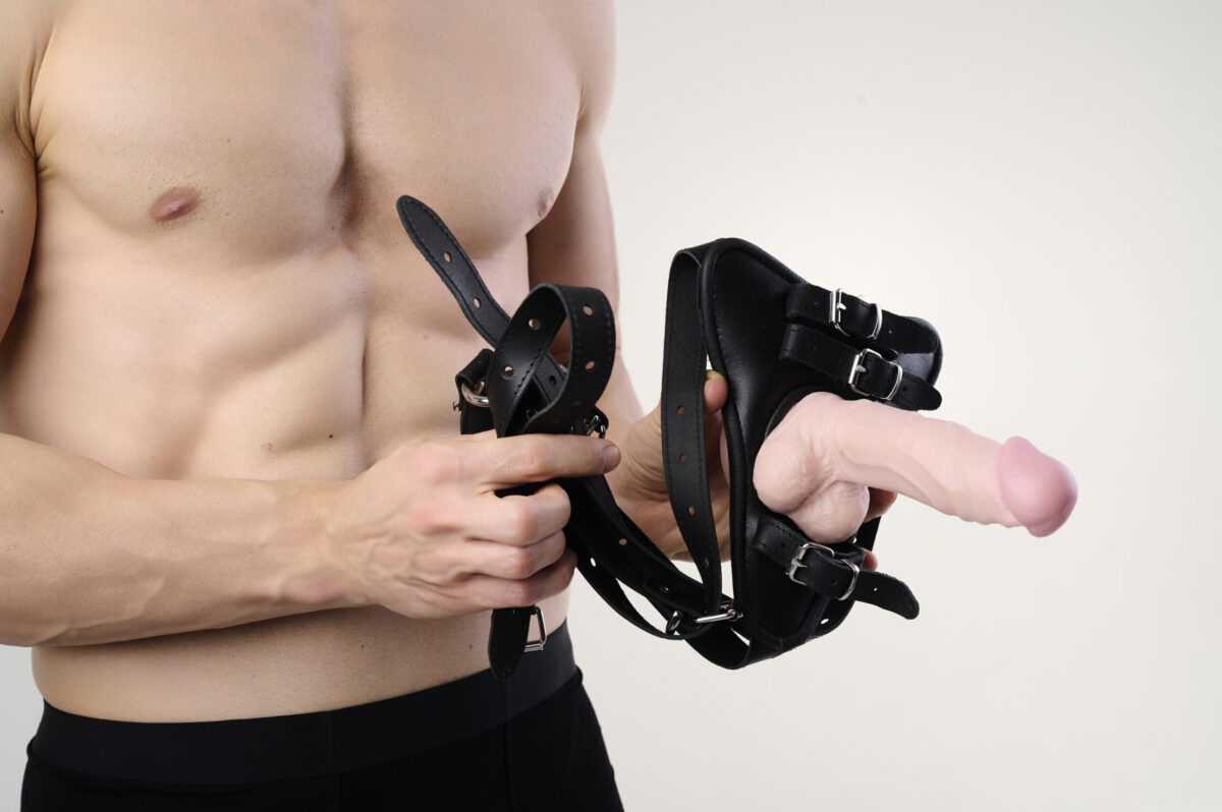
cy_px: 406
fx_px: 2374
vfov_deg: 19.4
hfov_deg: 28.9
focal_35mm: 70
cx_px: 611
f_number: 10
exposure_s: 1/125
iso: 100
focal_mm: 70
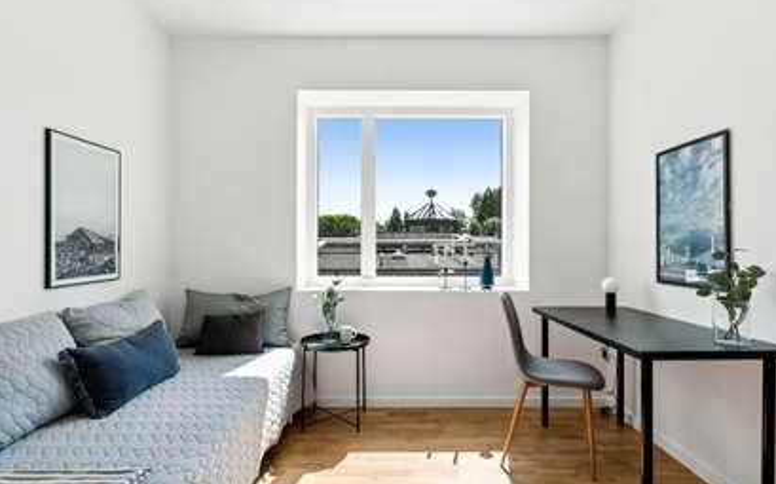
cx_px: 397
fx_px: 465
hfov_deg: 79.7
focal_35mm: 22
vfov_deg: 54.9
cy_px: 254
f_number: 8
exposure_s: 1/200
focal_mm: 14
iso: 200
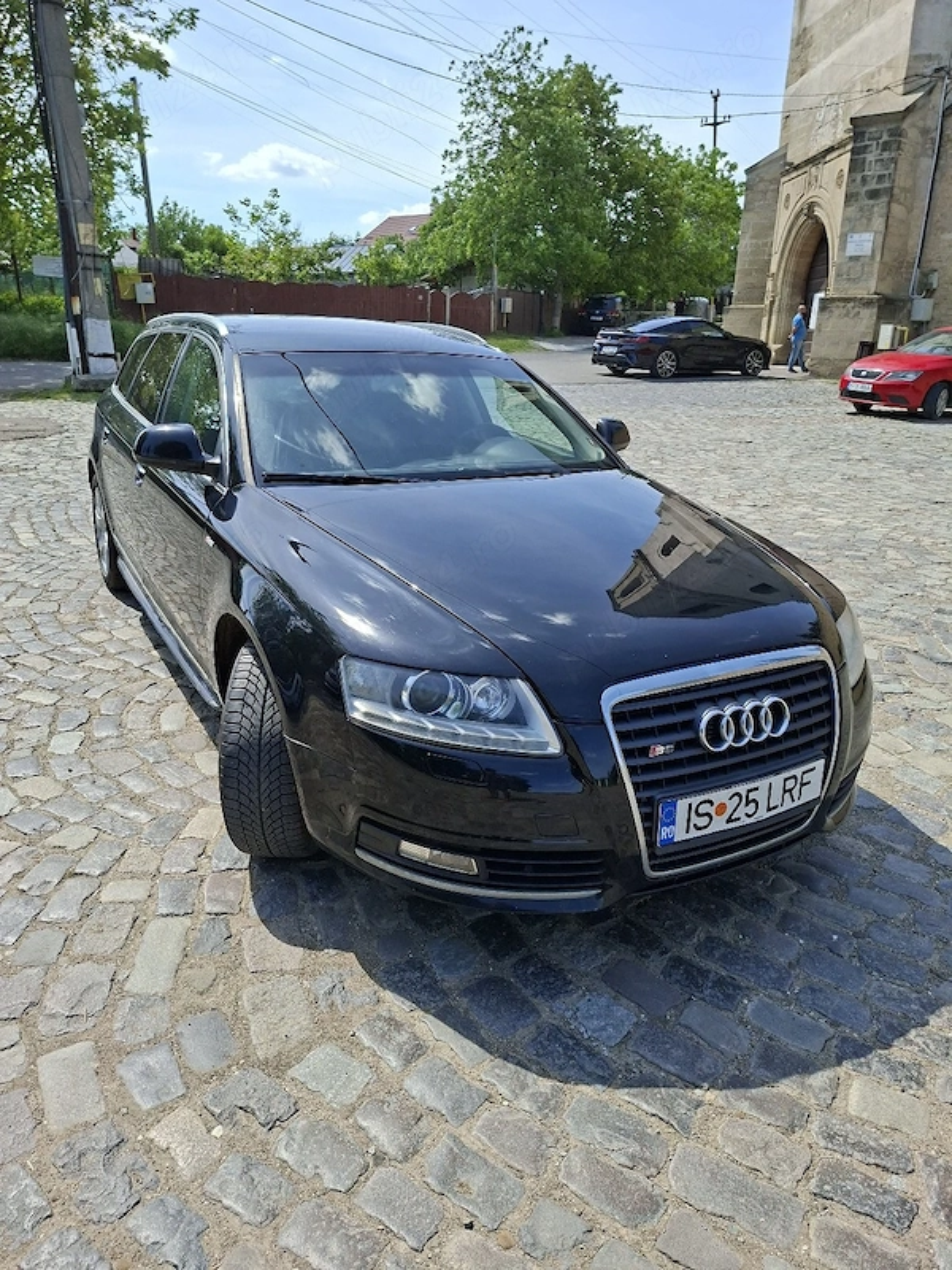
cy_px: 635
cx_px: 476
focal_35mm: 23
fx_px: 843
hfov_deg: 58.9
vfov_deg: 73.9
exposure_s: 1/2000
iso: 50
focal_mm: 5.54
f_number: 1.8
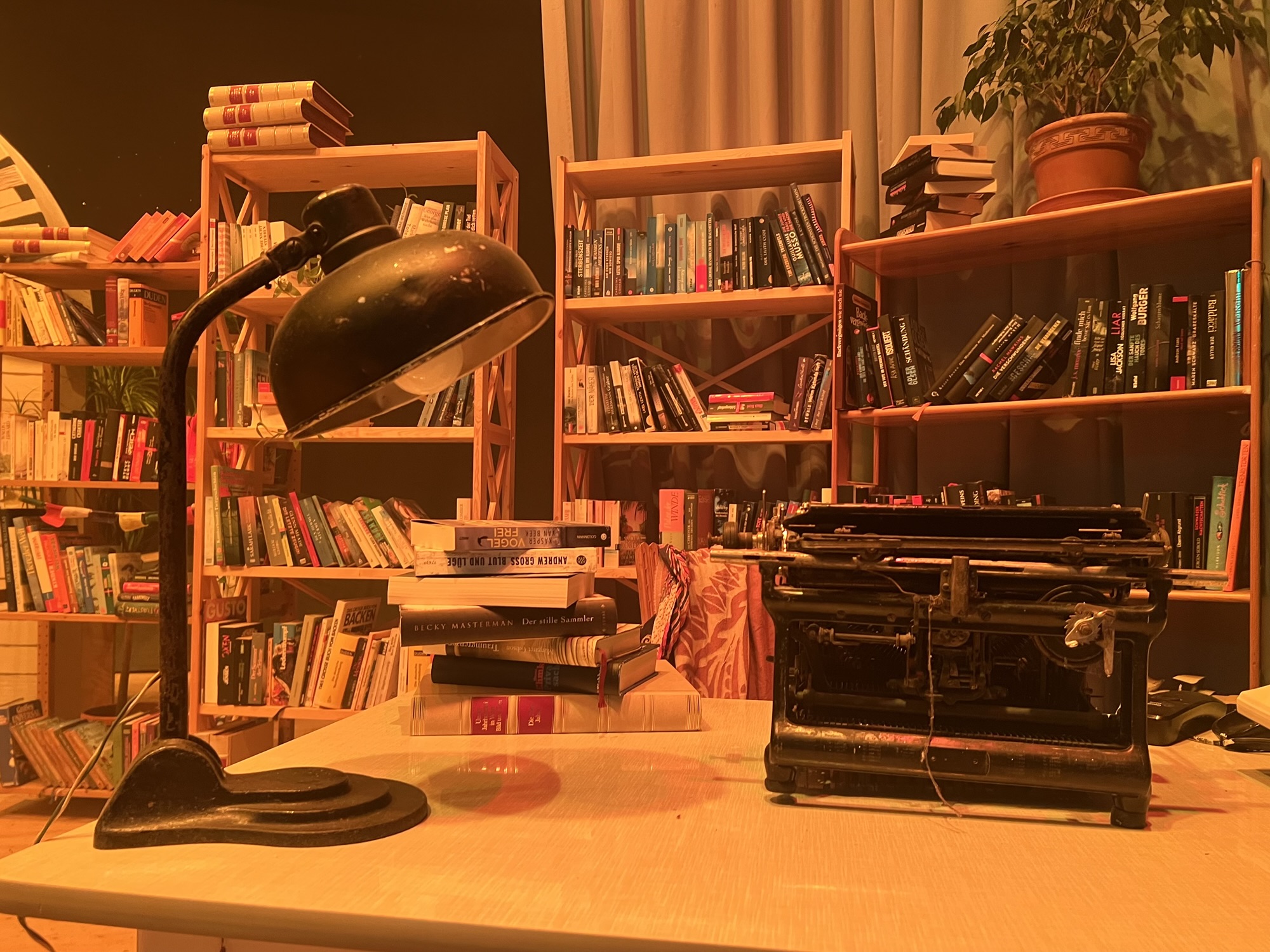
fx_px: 954
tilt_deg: +1.3
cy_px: 476
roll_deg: -0.5
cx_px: 635
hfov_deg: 67.3
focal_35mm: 26
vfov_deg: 53.1
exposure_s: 1/50
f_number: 1.5
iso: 250
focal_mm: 5.7
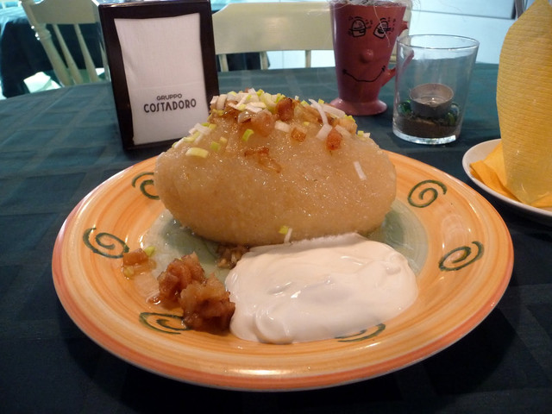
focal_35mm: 28
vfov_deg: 49.7
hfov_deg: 63.4
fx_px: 446
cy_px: 207
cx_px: 276
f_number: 3.3
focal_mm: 4.7
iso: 400
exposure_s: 1/15
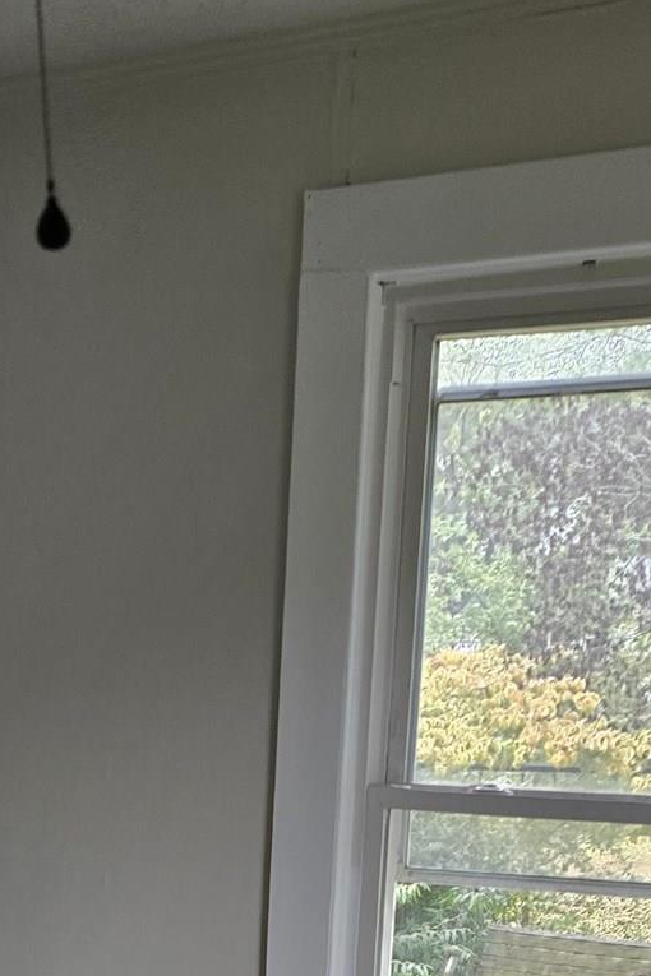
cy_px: 1209
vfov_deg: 25.0
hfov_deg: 18.8
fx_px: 1953
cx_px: 197
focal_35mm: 72
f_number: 1.7
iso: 125
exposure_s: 1/180
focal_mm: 6.3
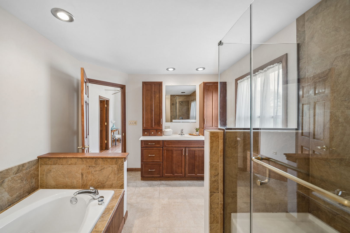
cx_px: 175
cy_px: 116
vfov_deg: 77.4
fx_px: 146
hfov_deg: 100.4
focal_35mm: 15
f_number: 8
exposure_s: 1/5
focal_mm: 15
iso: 400
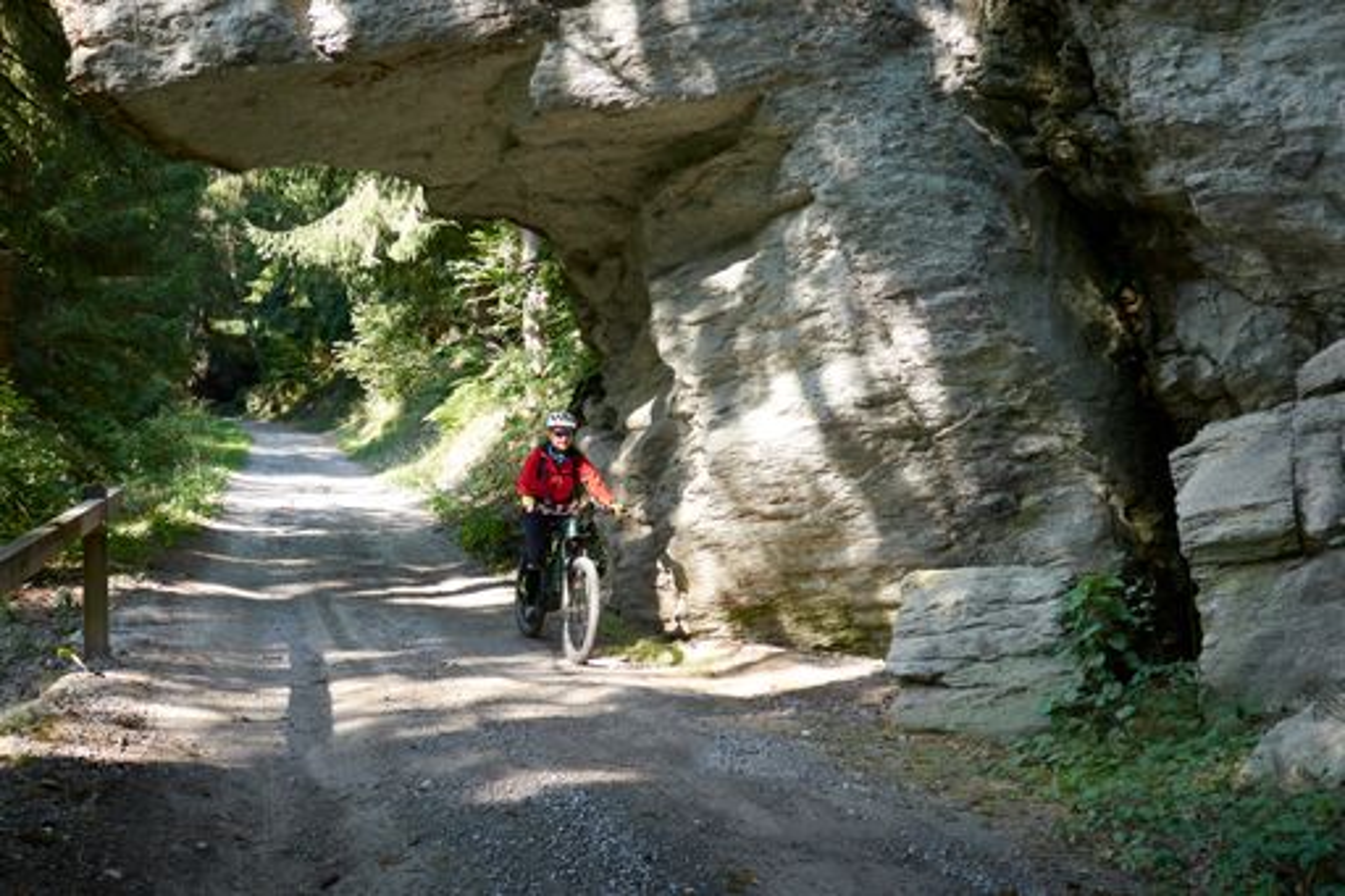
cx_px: 672
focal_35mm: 38
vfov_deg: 35.0
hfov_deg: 50.7
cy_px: 448
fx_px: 1419
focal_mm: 14.12
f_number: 3.5
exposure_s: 1/100
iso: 160
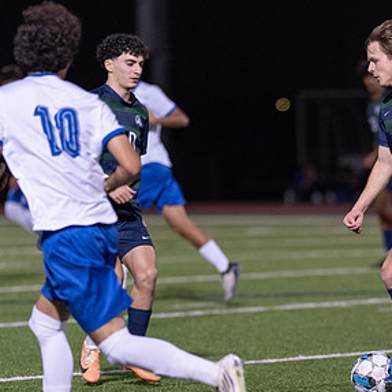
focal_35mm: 387
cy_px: 303
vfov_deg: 4.5
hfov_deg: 4.5
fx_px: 4958
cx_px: 360
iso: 1600
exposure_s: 1/1250
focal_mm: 135
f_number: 1.8
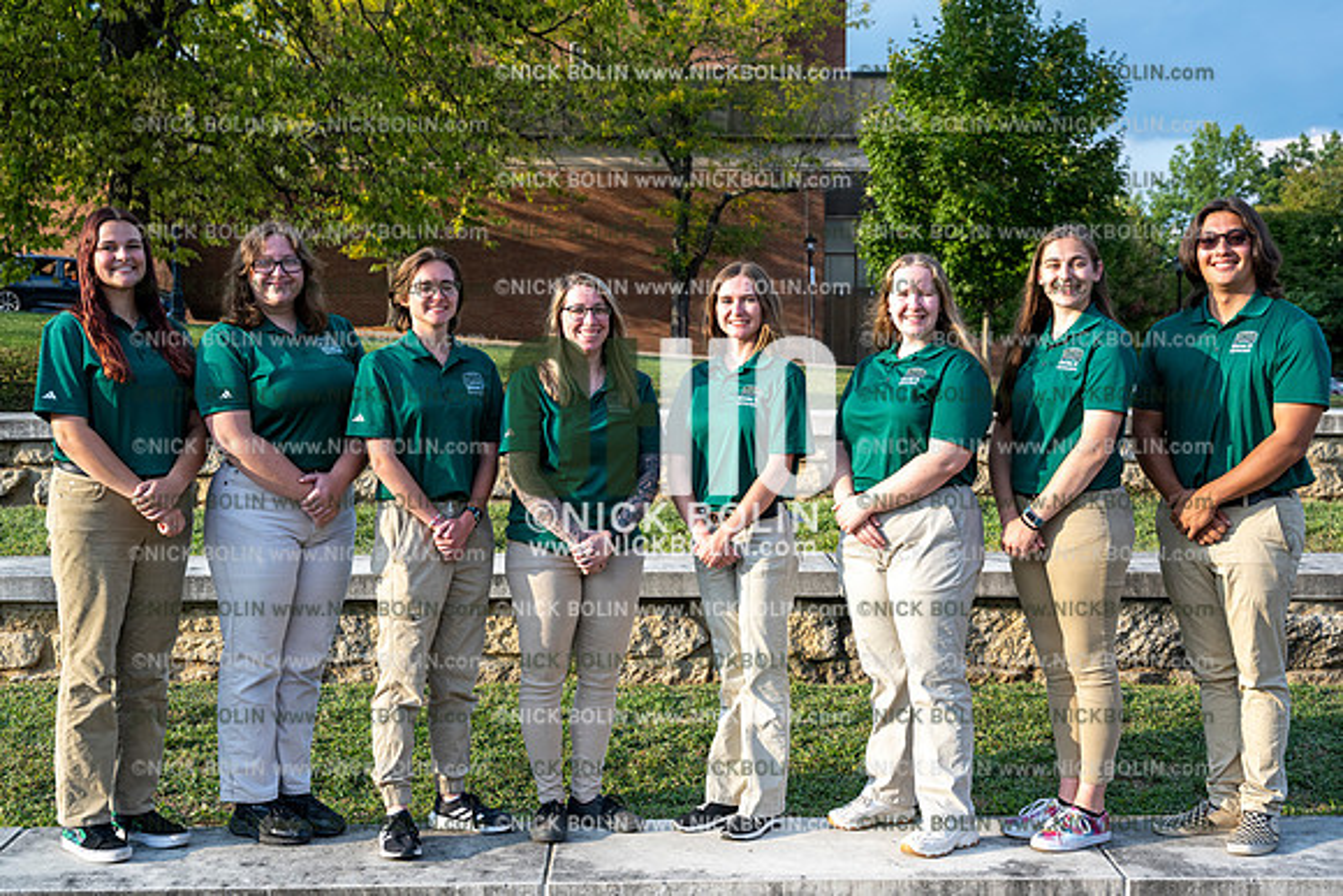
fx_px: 1716
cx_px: 672
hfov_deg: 42.7
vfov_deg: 29.3
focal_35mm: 46
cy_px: 448
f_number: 5.6
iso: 250
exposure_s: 1/640
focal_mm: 46
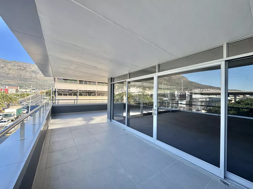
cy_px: 94
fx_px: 102
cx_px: 126
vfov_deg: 85.7
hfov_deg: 102.1
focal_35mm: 14
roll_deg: -0.6
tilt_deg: +0.3
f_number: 2.2
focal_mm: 2.22
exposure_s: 1/193
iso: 40
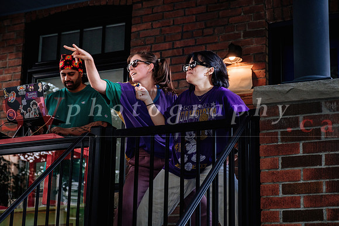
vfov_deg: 16.5
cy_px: 113
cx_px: 170
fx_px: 782
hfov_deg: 24.5
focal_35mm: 83
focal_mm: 55
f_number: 3.6
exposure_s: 1/250
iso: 800
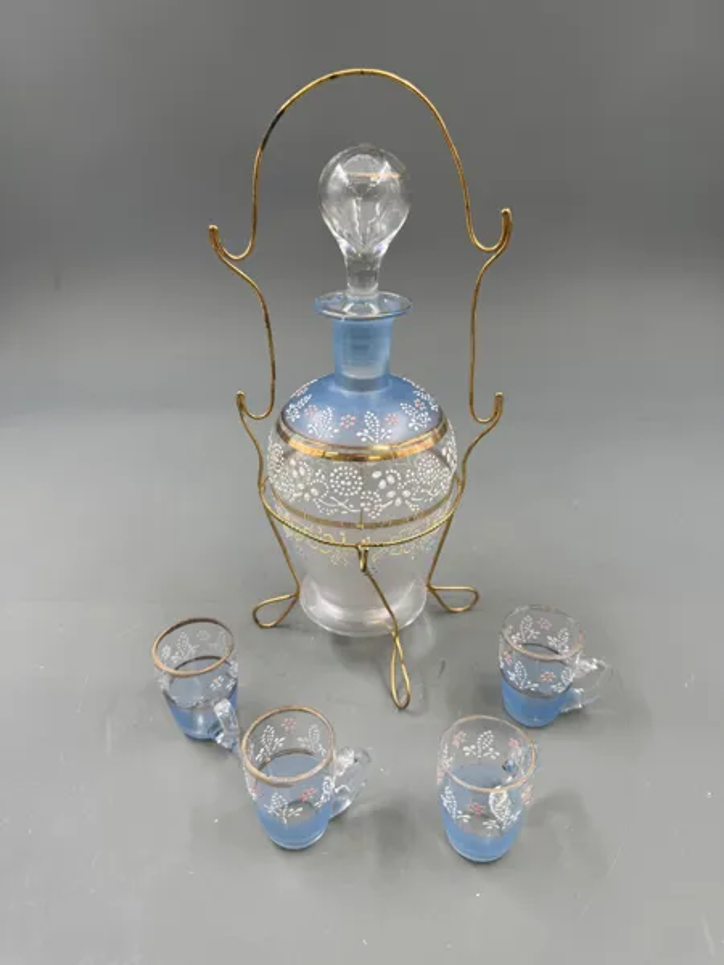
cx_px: 362
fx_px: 669
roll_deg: +2.8
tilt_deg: -30.2
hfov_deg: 56.8
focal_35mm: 24
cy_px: 482
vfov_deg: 71.6
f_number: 1.78
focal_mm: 6.76
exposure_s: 1/134
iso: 64
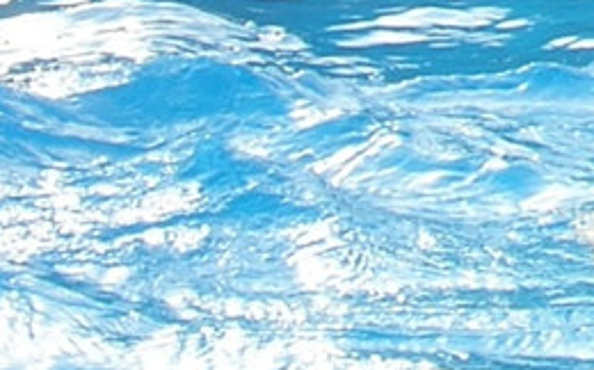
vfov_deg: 5.1
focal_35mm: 248
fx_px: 4011
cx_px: 1167
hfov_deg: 8.1
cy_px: -560
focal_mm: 7.8
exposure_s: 1/260
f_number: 4.8
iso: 64
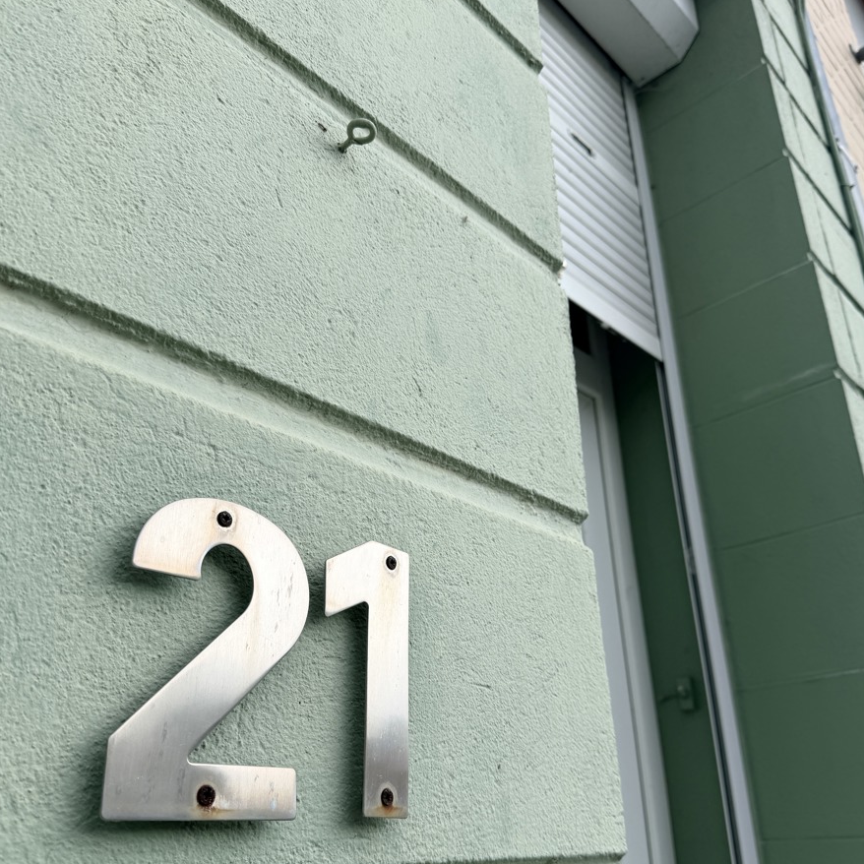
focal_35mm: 29
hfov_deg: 55.6
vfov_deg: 55.5
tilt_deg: +22.0
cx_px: 434
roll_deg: +1.4
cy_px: 486
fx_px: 819
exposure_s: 1/1901
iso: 80
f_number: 1.78
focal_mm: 6.76
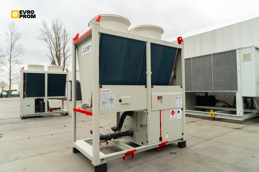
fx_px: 173
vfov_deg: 53.1
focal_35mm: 24
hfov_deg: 73.7
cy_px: 86
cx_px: 130
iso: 250
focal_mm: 24
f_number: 4
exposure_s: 1/400
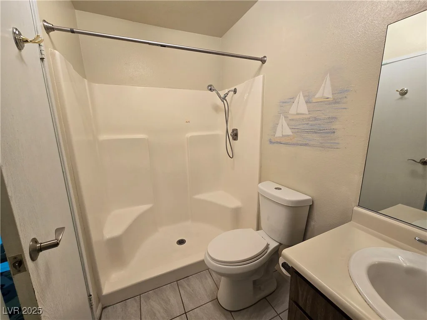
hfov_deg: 106.2
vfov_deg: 89.9
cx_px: 214
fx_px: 160
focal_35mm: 13
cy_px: 160
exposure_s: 1/60
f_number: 2.2
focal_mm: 2.2
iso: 100
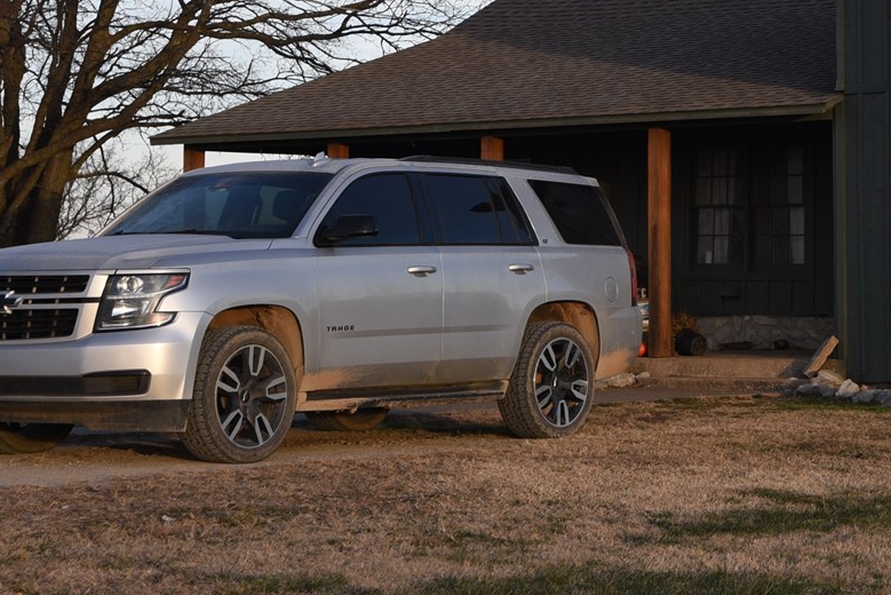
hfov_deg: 17.4
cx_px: 885
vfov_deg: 11.8
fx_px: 2847
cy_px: 47
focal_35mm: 115
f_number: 6.3
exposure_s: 1/160
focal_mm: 44
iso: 100
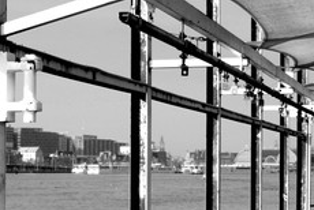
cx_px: -19
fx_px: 996
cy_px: 205
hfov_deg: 17.4
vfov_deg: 11.9
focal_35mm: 114
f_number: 8
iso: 100
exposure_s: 1/250
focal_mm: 35
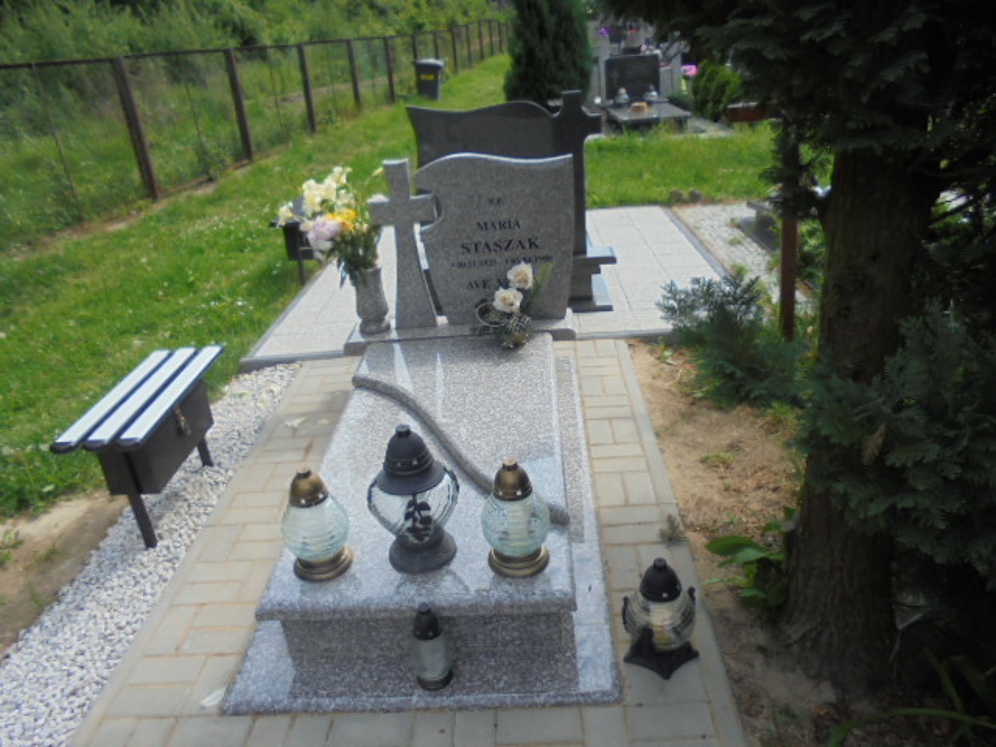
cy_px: 374
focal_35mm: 26
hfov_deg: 67.3
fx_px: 748
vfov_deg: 53.1
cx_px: 498
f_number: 3.5
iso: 100
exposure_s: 1/640
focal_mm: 4.6
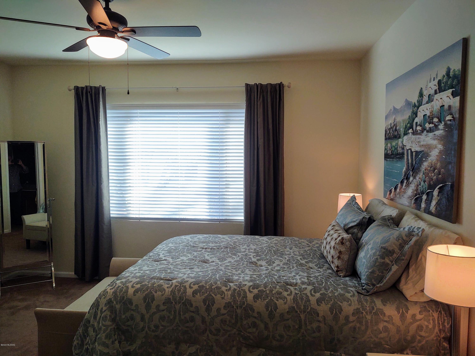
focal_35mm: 27
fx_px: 370
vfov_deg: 51.4
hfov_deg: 65.3
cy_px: 178
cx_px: 238
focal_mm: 4.75
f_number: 1.7
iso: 100
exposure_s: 1/123
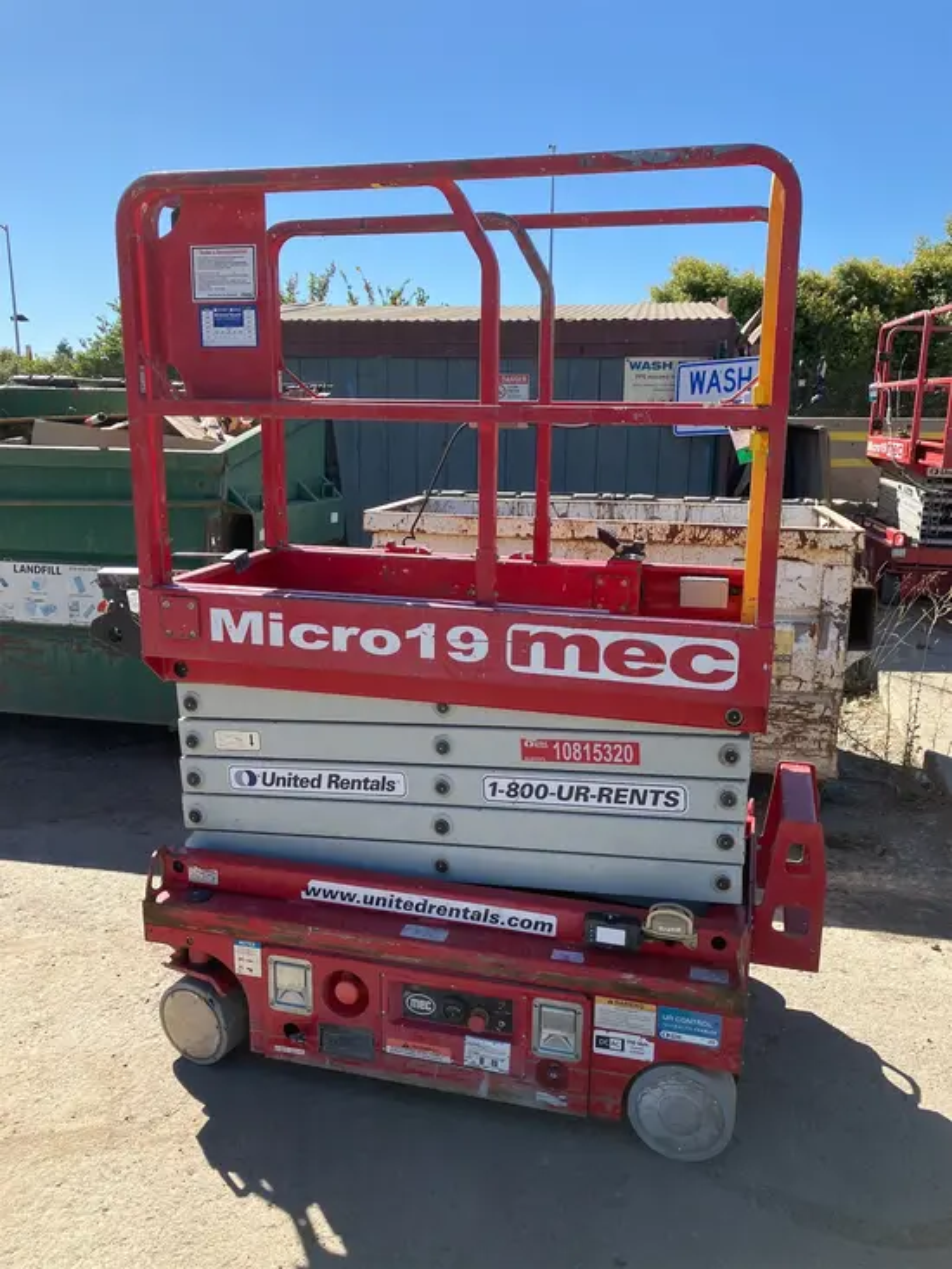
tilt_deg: -11.4
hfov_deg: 49.8
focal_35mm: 28
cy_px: 634
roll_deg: -0.9
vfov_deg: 63.4
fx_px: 1026
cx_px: 476
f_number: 1.8
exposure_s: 1/1056
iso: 32
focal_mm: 3.99
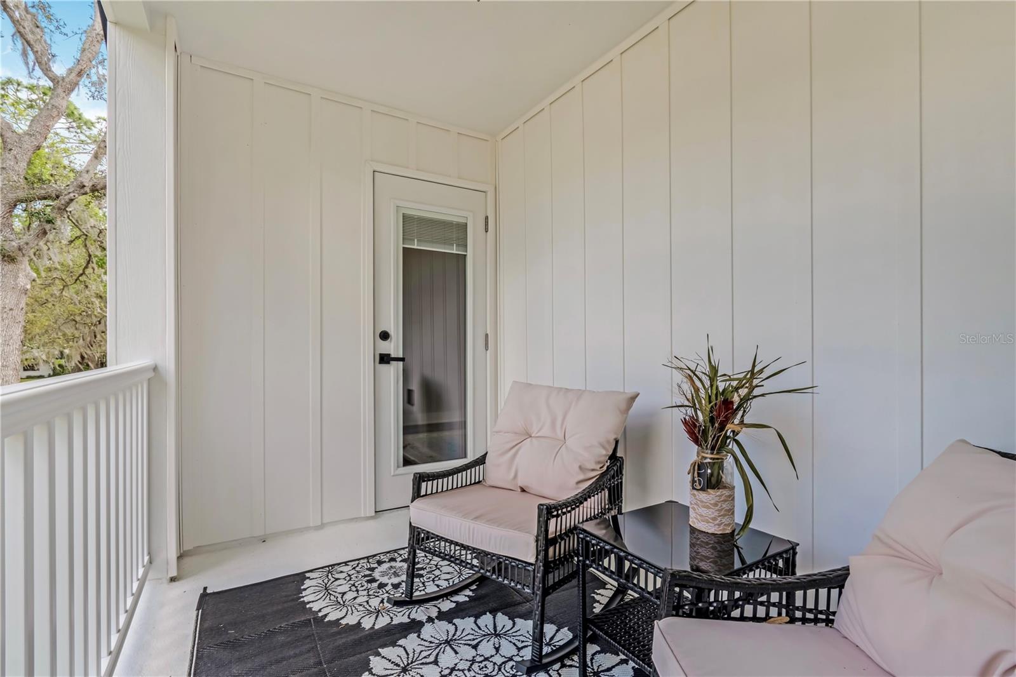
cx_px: 508
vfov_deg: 72.0
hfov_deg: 95.0
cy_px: 338
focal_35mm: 16
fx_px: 466
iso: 200
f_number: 9
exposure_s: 1/1600
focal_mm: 11
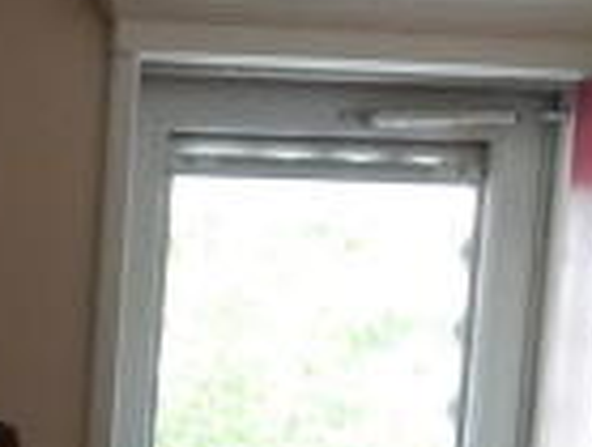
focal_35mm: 169
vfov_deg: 8.4
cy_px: 851
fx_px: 2898
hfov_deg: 10.2
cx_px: -813
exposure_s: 1/30
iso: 200
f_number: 3
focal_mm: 4
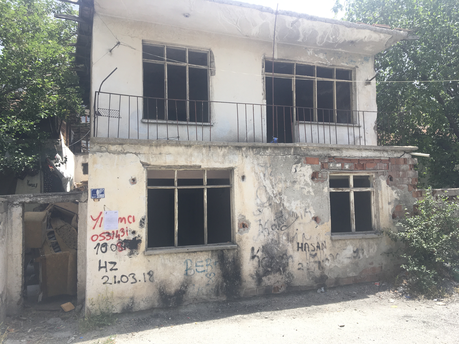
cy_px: 172
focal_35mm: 29
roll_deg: +1.4
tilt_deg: +6.5
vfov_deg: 48.2
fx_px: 385
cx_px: 230
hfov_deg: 61.7
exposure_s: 1/651
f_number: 2.2
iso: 25
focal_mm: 4.15
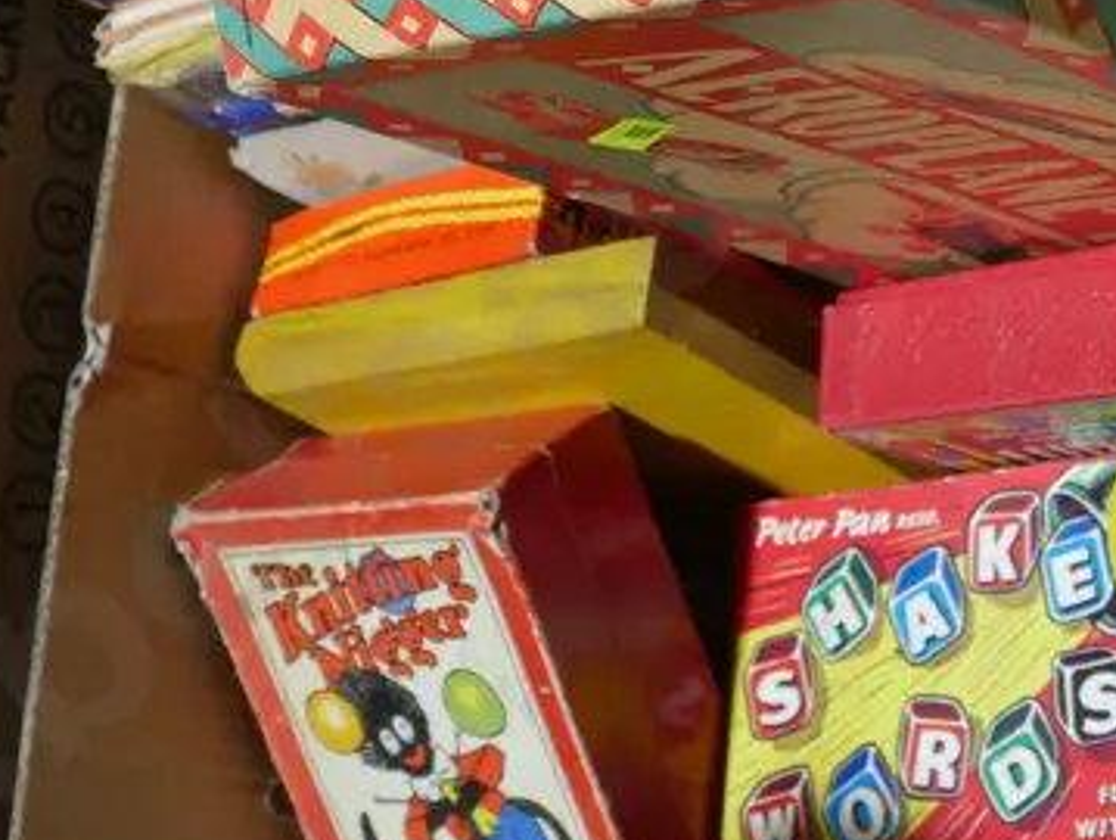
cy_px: 191
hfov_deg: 20.2
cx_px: 699
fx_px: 3130
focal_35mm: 97
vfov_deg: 15.2
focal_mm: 17
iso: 320
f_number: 5
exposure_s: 1/60
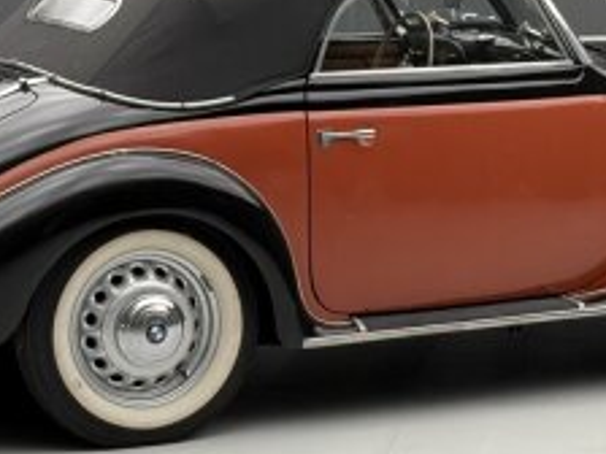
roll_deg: -0.2
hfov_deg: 14.4
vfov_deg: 10.8
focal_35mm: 137
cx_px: 411
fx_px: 2398
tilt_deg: -10.1
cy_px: 305
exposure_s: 1/49
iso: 50
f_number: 1.78
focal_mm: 6.76
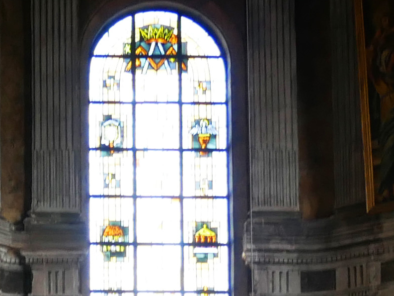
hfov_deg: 13.4
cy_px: 592
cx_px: -205
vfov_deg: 9.9
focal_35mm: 139
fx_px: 1582
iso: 400
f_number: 5.6
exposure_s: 1/8
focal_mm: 12
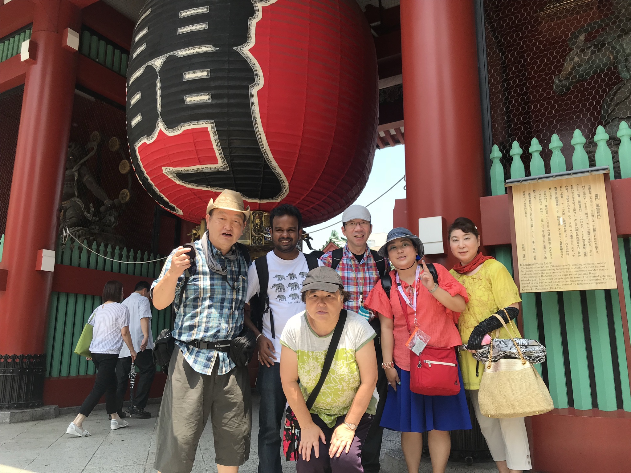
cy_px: 236
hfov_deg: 63.4
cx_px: 316
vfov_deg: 49.7
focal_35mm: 28
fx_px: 510
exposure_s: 1/731
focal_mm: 3.99
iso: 20
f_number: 1.8
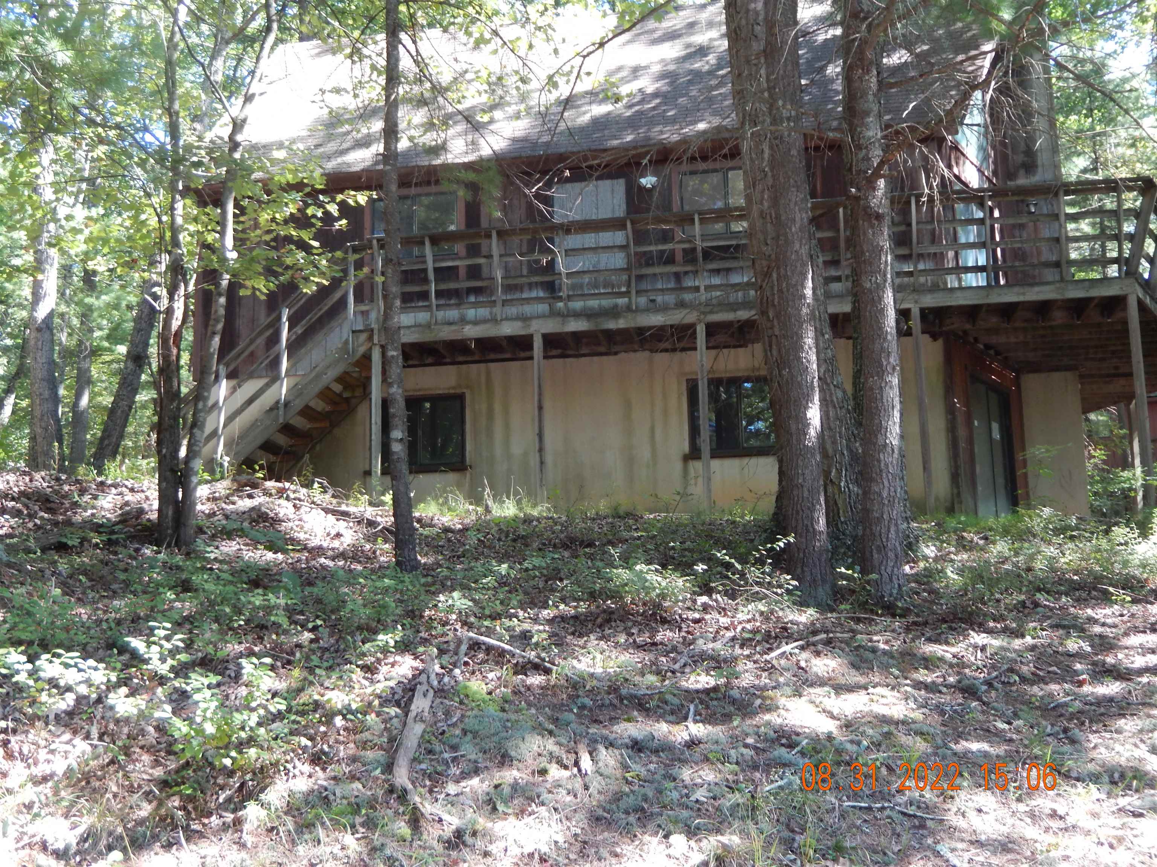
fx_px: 1370
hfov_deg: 45.8
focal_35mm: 41
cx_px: 578
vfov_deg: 35.1
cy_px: 434
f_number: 4.2
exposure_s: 1/30
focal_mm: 7.3
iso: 125
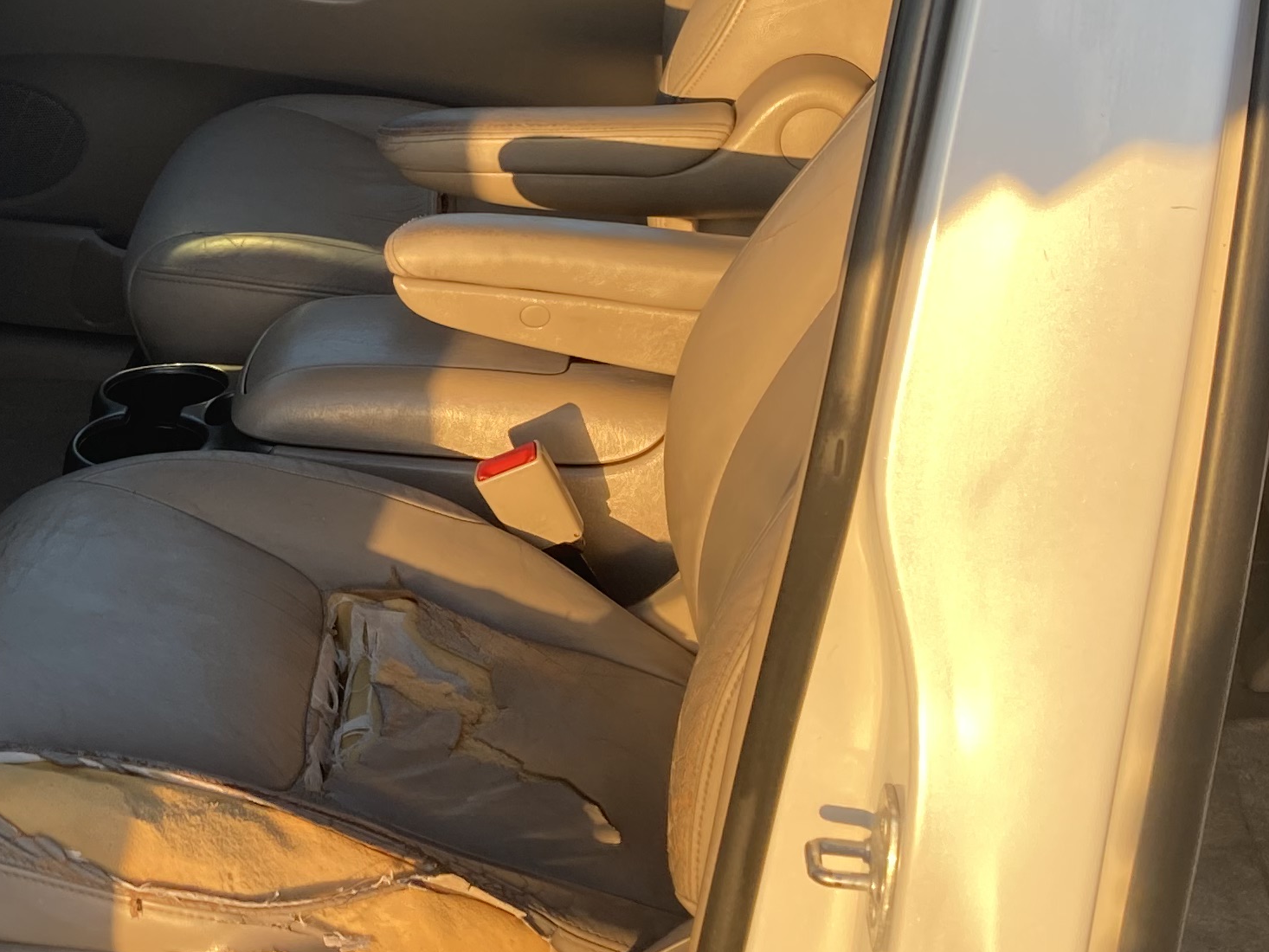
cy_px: 352
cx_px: 34
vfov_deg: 19.1
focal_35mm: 77
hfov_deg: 24.3
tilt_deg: -20.6
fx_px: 2823
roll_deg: -0.4
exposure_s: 1/121
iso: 25
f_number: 1.8
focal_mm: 3.99
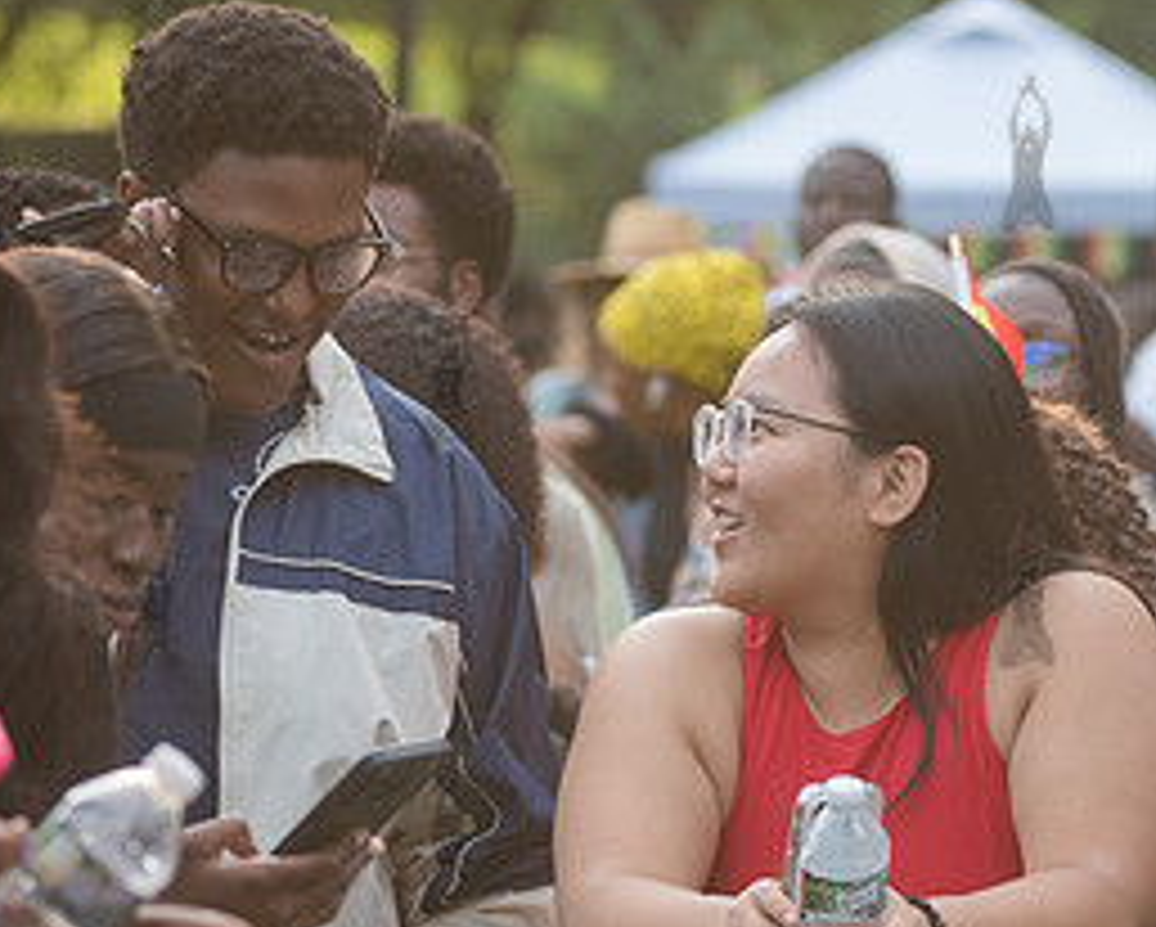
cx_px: 793
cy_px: 669
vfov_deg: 5.0
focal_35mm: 308
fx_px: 10546
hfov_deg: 6.3
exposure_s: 1/1000
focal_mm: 112
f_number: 4
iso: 1000
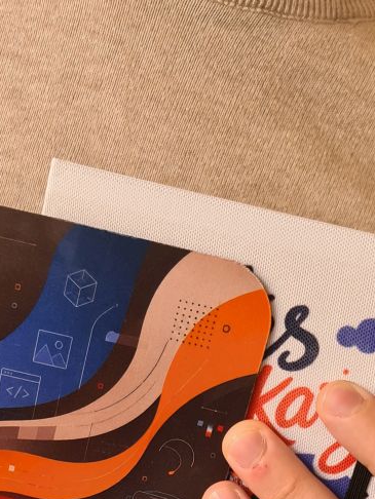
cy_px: 569
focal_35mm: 73
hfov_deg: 19.9
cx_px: 64
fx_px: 1054
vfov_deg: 24.6
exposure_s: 1/100
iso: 100
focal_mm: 5.4
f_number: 1.8
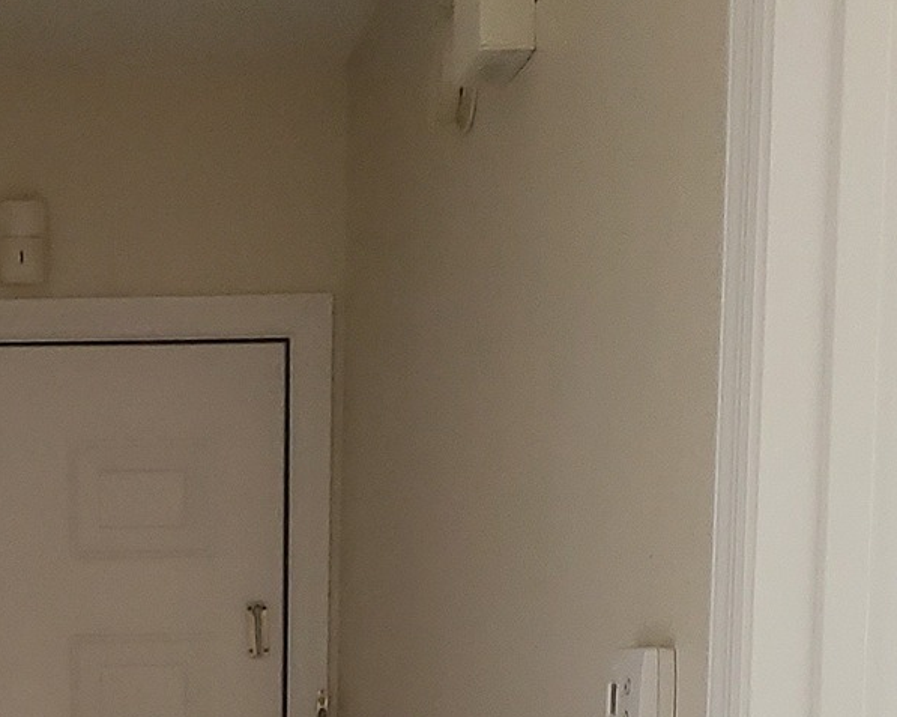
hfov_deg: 19.1
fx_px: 2600
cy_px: 1121
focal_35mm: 98
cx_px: 20
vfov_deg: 14.5
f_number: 2.4
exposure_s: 1/40
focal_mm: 4.3
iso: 640
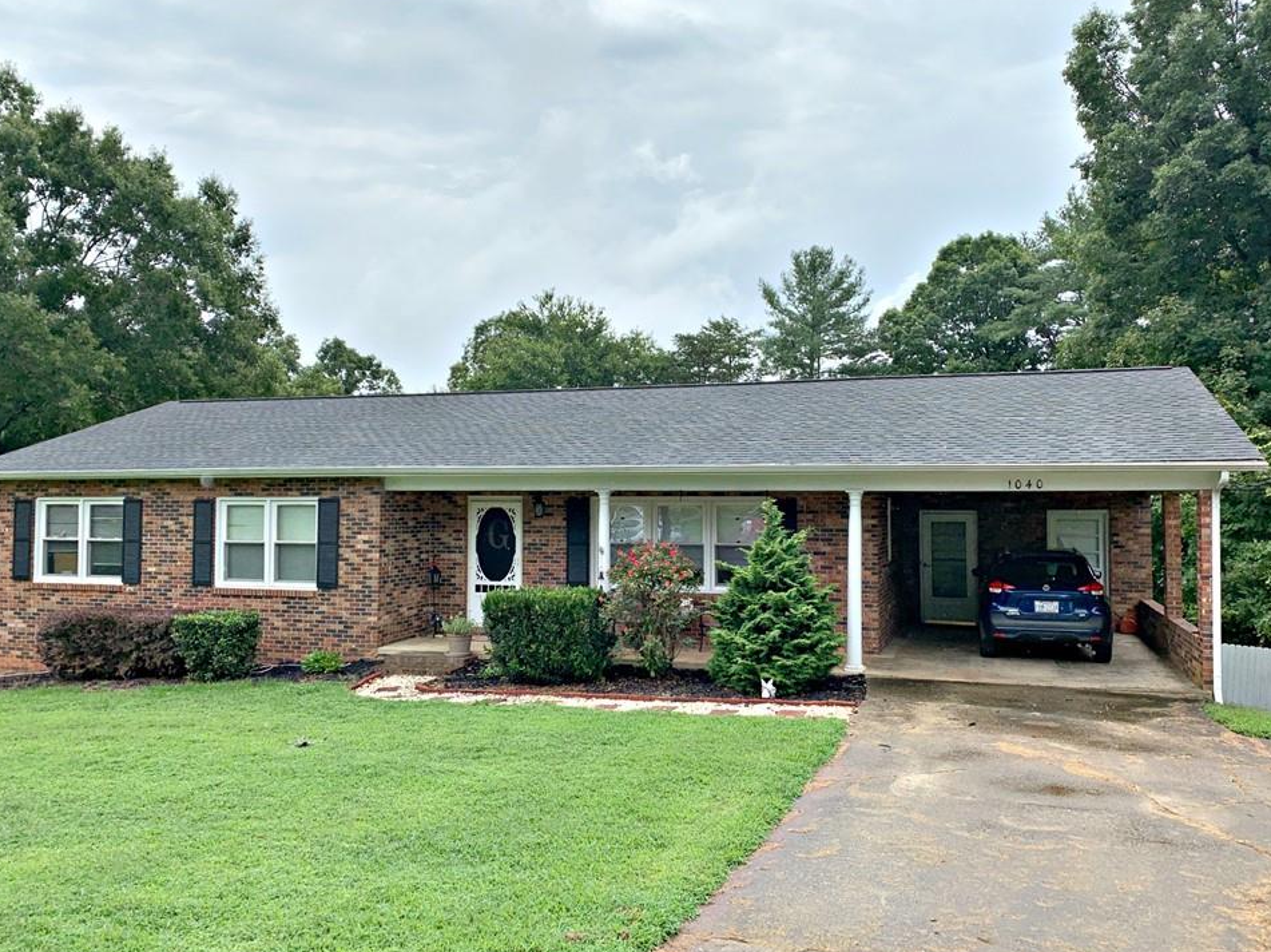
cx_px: 636
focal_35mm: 28
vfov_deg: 49.7
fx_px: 1027
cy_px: 475
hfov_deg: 63.5
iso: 25
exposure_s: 1/3185
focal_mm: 4.25
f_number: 1.8
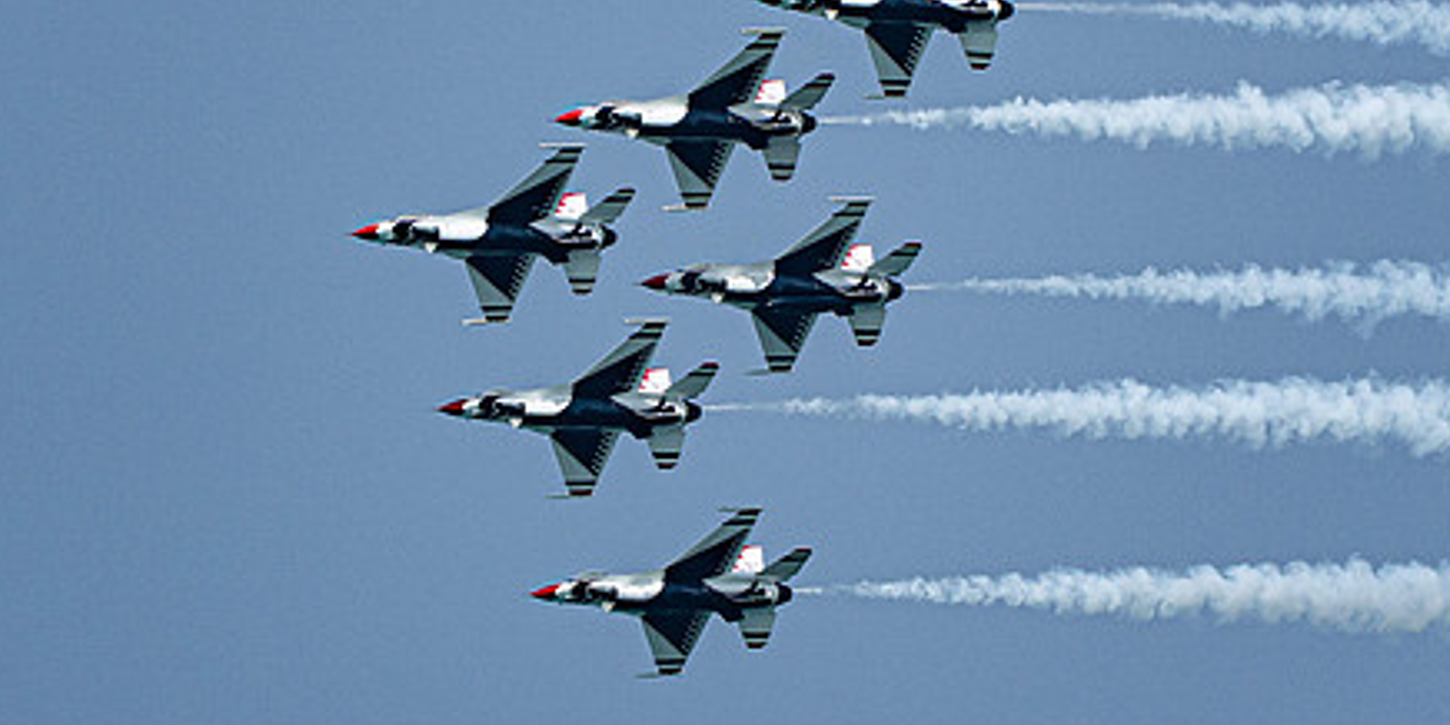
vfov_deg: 1.2
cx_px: 865
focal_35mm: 956
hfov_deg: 2.3
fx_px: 35817
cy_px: 305
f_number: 10
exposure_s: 1/2000
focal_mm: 400
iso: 640
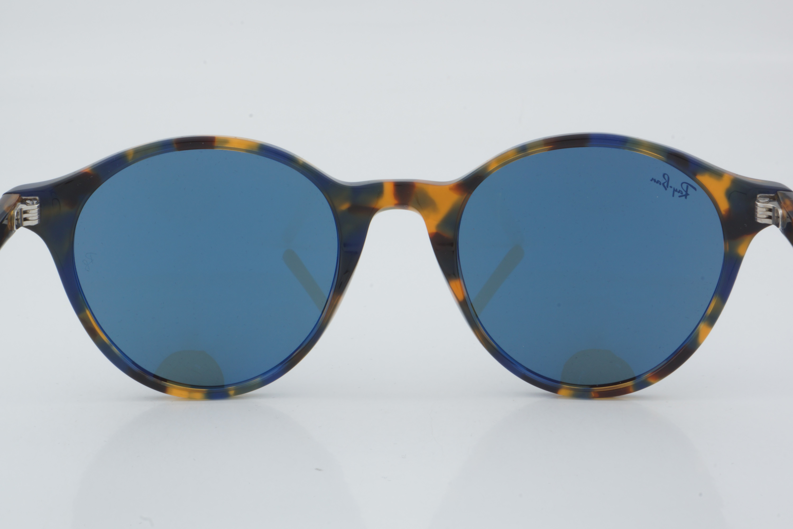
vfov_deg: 18.2
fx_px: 1652
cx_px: 396
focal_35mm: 75
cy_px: 264
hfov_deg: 27.0
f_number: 29
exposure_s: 1/4
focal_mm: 50
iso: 100
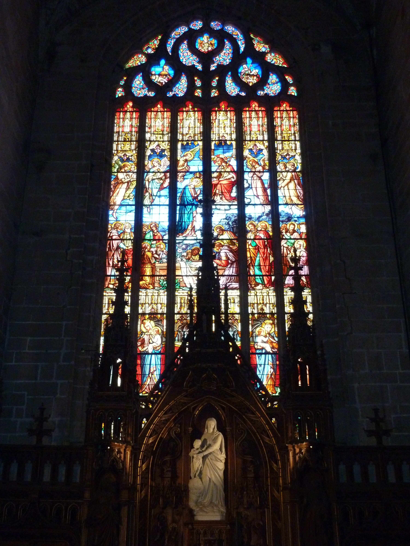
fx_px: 663
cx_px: 205
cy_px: 273
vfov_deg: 44.8
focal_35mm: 42
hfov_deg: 34.3
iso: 500
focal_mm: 6.9
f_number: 3.7
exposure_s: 1/30
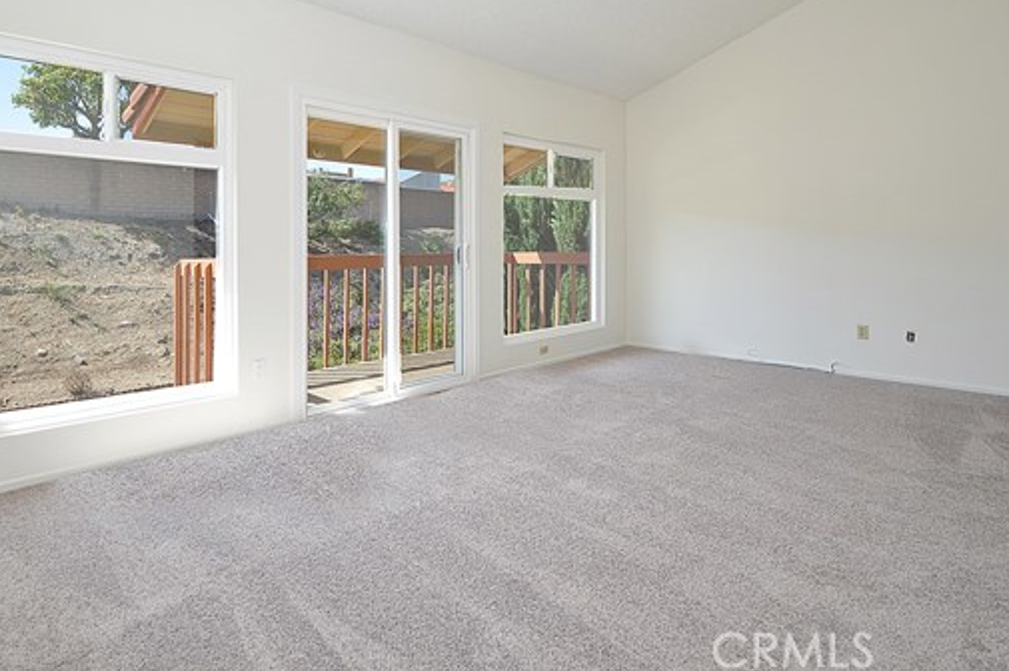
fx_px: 532
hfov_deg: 86.5
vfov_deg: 63.6
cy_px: 255
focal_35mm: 19
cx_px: 440
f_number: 8
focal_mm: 10
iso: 200
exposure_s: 1/40
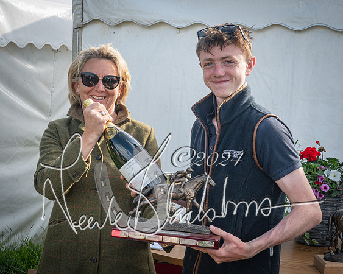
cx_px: 176
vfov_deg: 20.6
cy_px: 137
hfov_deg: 25.6
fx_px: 754
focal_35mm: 74
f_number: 9
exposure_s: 1/60
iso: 200
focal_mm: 44
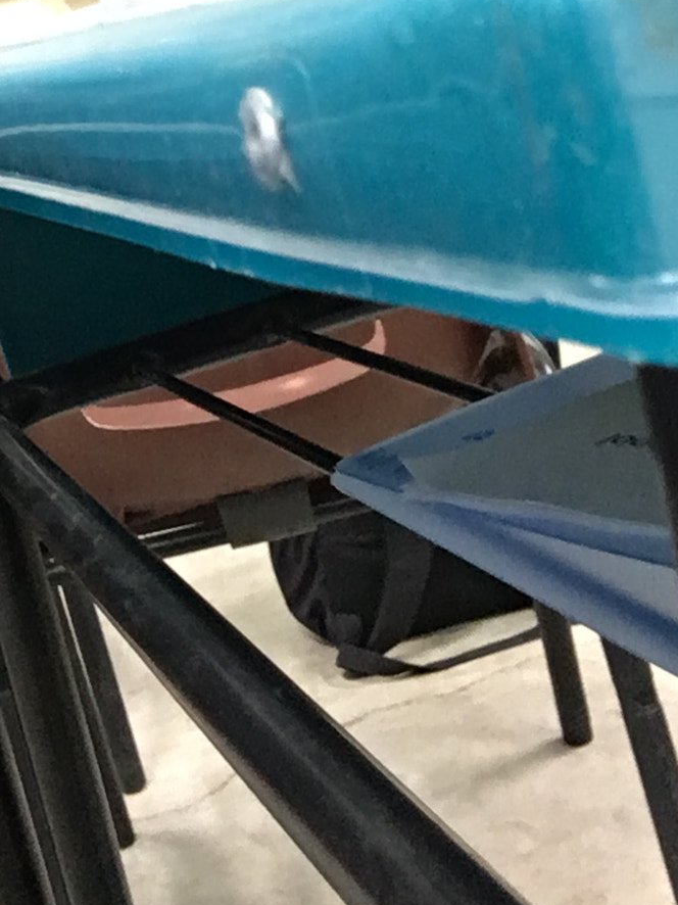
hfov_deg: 25.6
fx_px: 1463
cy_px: 232
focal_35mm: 56
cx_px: 139
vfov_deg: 33.7
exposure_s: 1/17
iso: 320
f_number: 2.2
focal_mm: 2.65
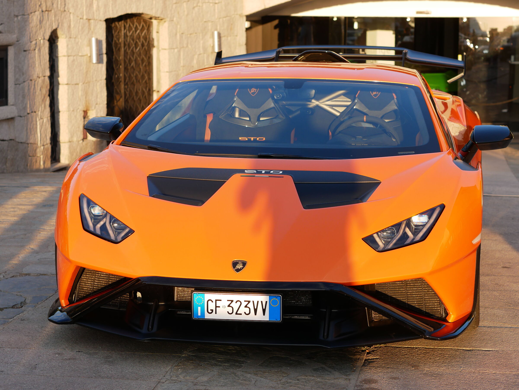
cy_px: 195
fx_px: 1350
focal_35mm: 90
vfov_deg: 16.4
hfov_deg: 21.8
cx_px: 260
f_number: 3.9
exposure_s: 1/400
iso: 200
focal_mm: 45
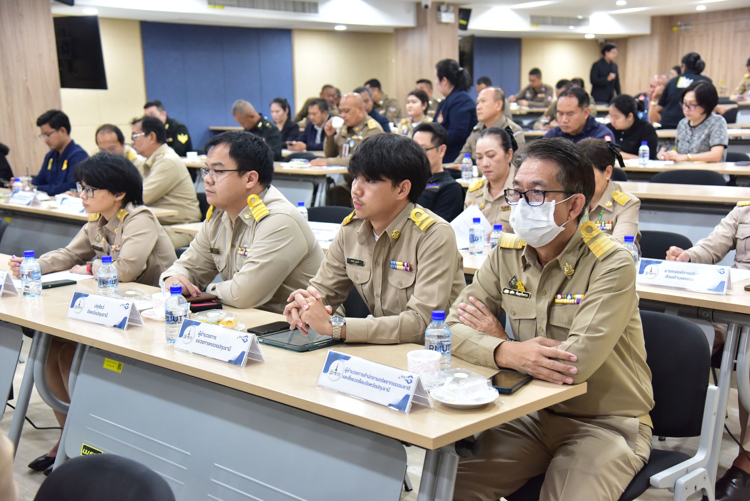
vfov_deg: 29.3
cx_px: 375
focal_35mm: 46
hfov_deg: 42.7
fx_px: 958
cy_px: 250
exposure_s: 1/80
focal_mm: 46
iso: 2500
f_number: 4.5
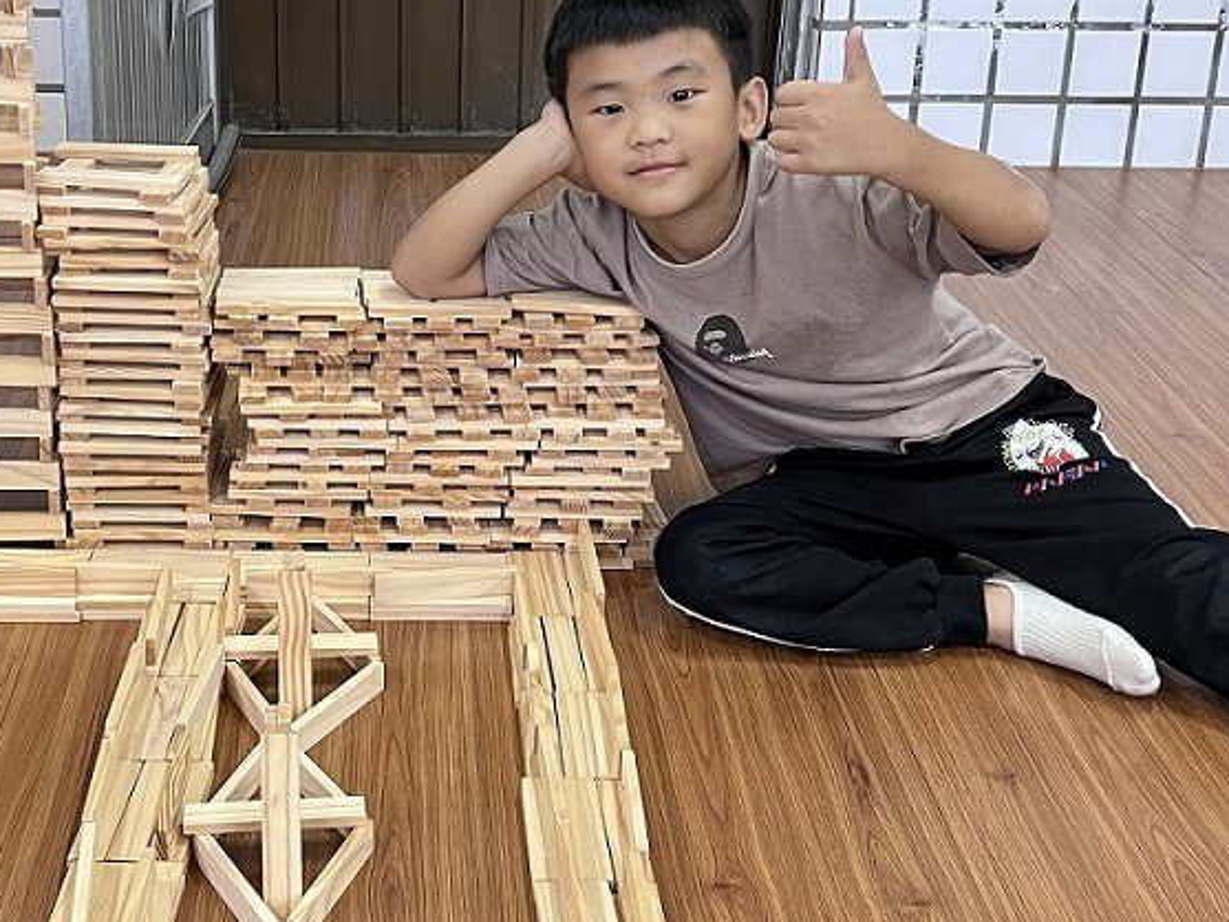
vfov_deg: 26.1
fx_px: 1989
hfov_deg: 34.0
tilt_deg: -21.4
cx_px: 410
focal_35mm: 56
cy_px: 424
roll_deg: -1.3
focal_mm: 5.7
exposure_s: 1/60
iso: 160
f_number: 1.5
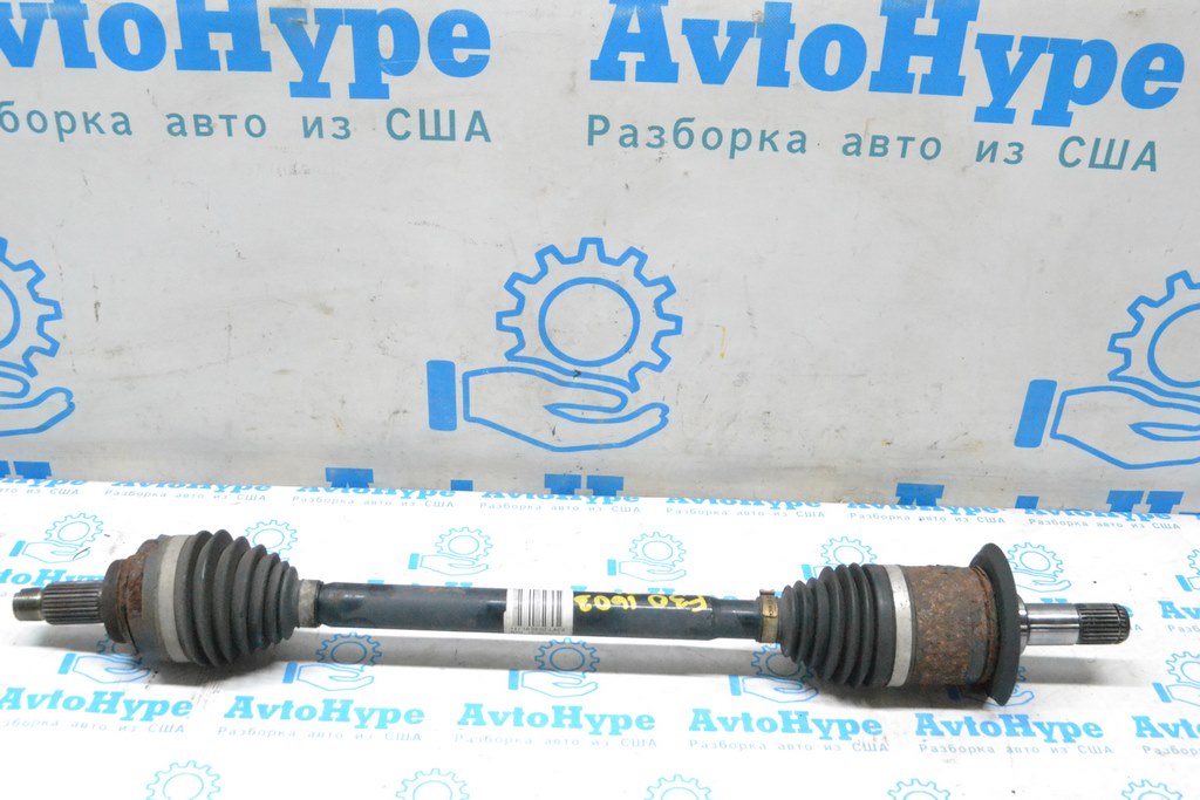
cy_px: 400
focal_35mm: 36
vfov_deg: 36.9
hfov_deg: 53.1
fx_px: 1200
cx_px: 600
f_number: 9
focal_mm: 24
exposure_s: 1/160
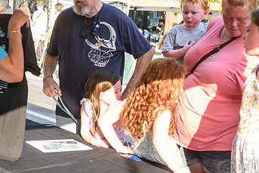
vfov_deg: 17.8
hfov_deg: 26.5
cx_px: 86
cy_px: 40
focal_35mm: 76
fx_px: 547
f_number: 5
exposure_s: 1/320
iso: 250
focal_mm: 45
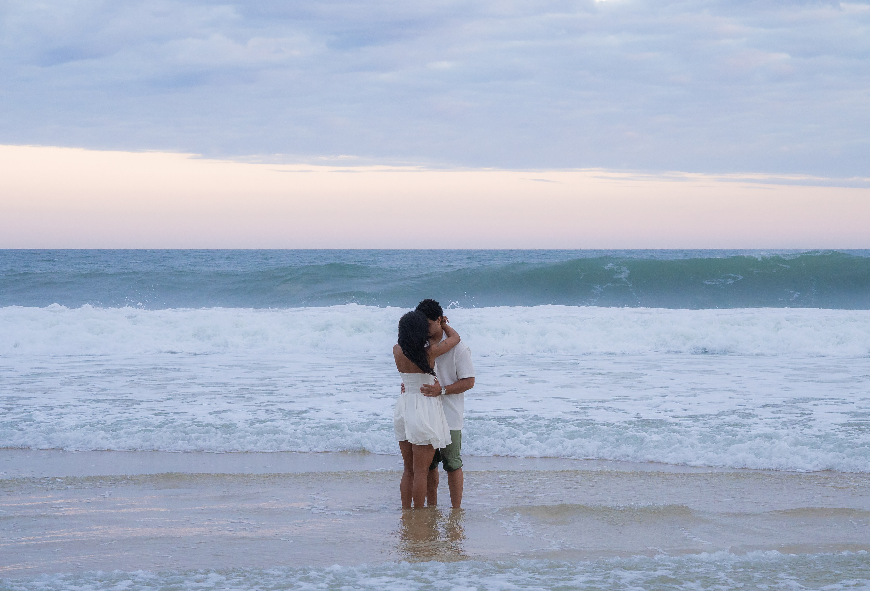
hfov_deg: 23.0
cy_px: 290
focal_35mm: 88
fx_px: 2137
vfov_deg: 15.7
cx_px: 451
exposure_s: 1/100
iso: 800
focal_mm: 56
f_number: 6.3
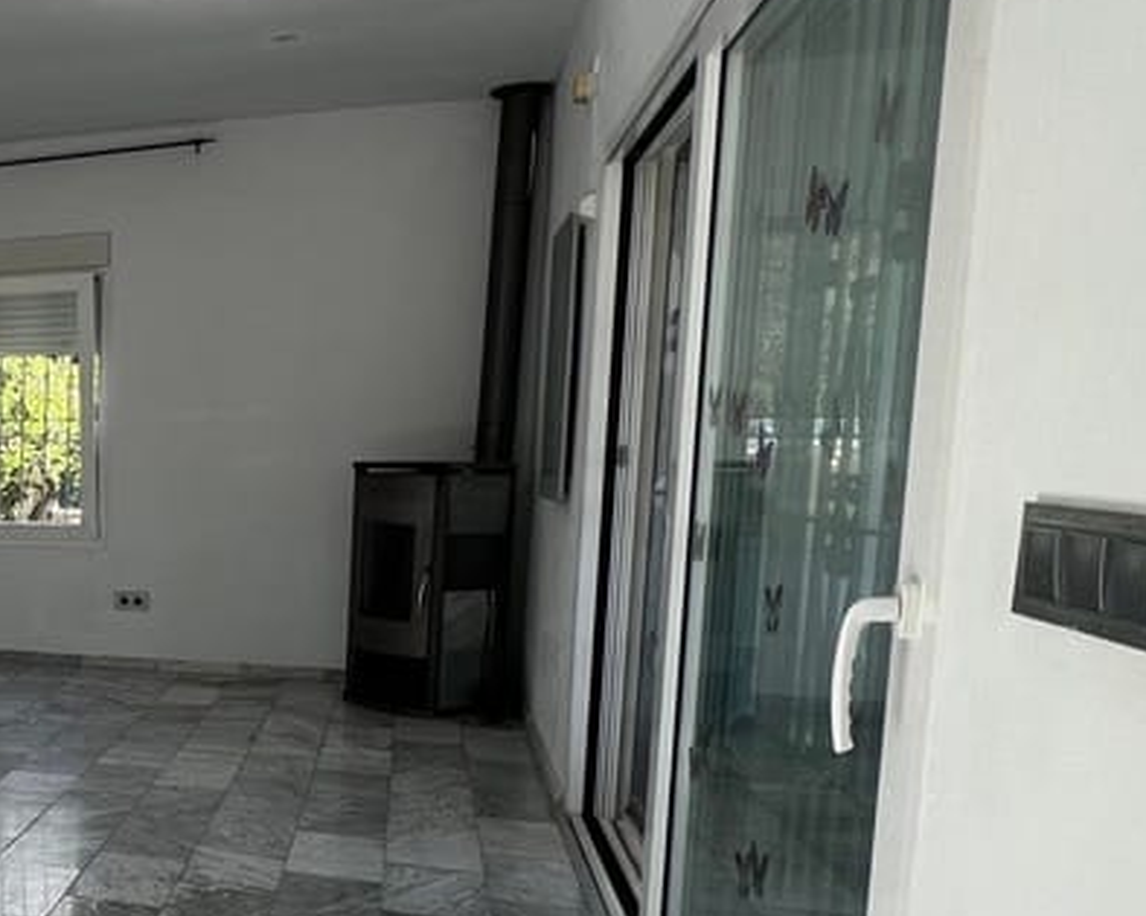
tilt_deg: -6.8
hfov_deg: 41.6
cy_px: 608
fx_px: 1119
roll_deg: +2.8
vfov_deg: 43.9
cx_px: -148
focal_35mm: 33
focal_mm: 1.57
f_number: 1.8
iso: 32
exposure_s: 1/129
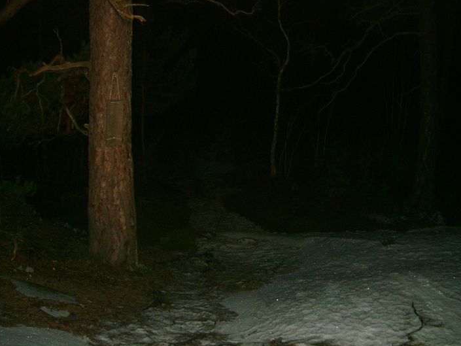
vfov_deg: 39.7
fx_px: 480
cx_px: 232
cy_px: 176
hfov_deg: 51.3
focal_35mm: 36
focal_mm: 5.8
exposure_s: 1/30
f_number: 2.8
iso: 277
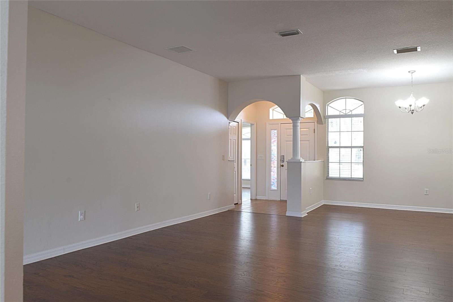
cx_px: 226
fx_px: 340
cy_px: 151
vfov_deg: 47.9
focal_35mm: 27
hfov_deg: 67.4
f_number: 13
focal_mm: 18
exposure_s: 1/2
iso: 200
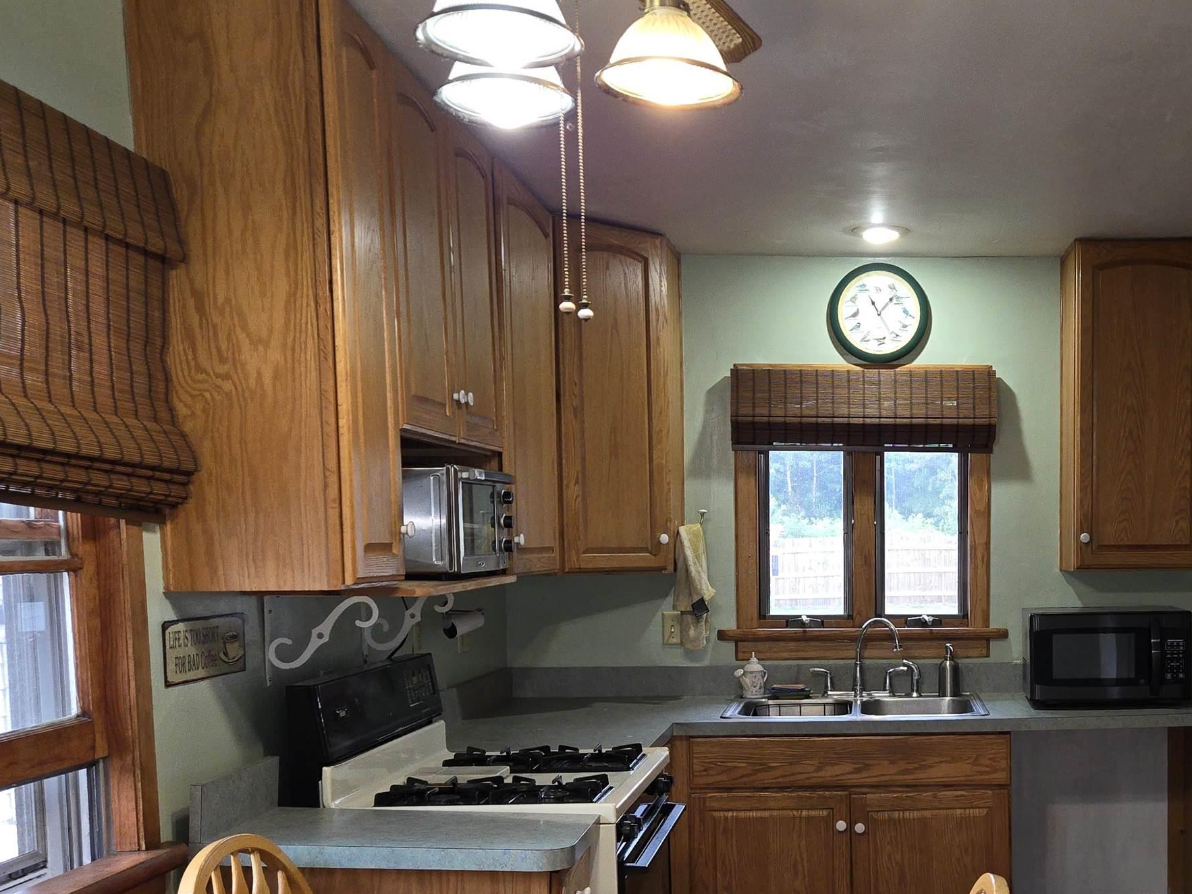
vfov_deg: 35.4
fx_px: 1378
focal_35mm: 40
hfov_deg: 44.9
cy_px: 632
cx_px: 921
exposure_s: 1/60
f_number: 1.8
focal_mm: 5.4
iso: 125
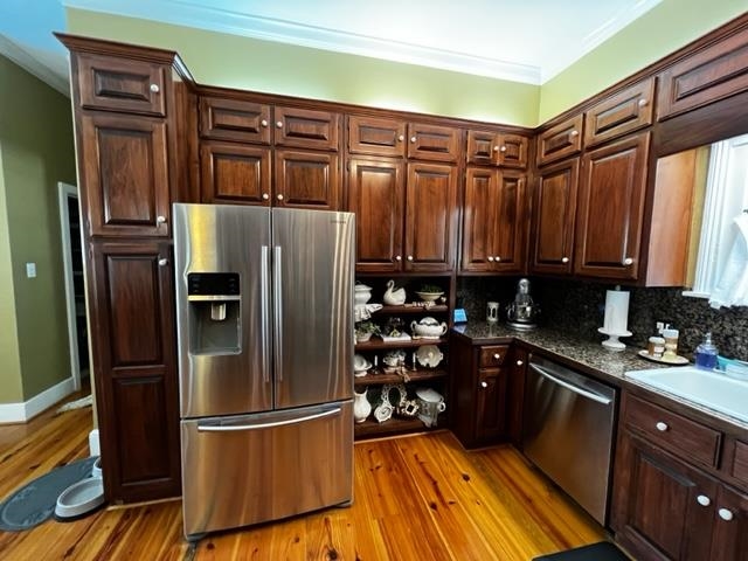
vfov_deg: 89.9
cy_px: 280
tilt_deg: -4.8
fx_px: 281
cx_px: 374
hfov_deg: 106.2
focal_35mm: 13
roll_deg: +0.2
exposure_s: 1/60
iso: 640
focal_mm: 1.57
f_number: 1.8
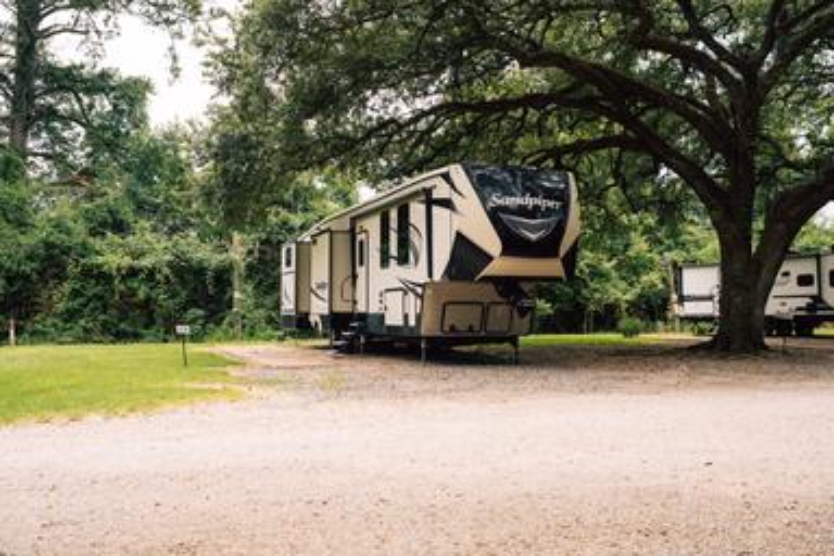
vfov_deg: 37.9
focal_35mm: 35
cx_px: 417
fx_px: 811
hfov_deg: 54.4
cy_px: 278
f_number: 5
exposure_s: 1/640
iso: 800
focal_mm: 35
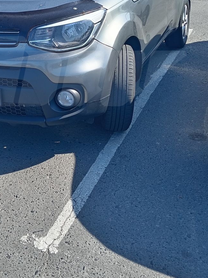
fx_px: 401
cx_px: 36
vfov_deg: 37.3
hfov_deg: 28.4
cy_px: 71
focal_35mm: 50
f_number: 1.8
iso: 102
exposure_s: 1/284
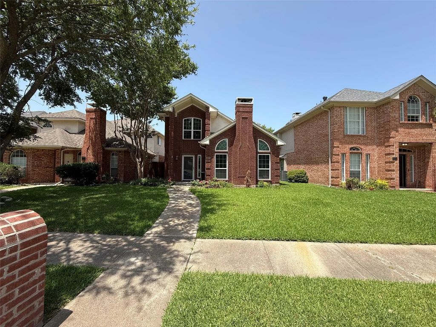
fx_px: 176
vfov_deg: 85.7
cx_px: 218
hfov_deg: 102.1
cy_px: 164
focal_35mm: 14
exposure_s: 1/928
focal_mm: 2.22
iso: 50
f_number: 2.2
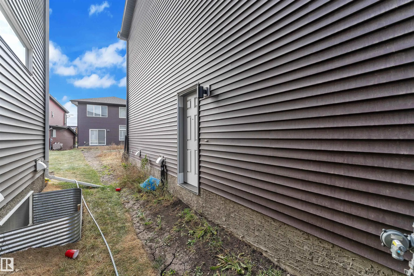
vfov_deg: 81.2
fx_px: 161
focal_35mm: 14
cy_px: 138
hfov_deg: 104.3
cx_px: 207
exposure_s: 1/400
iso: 640
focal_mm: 14
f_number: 5.6
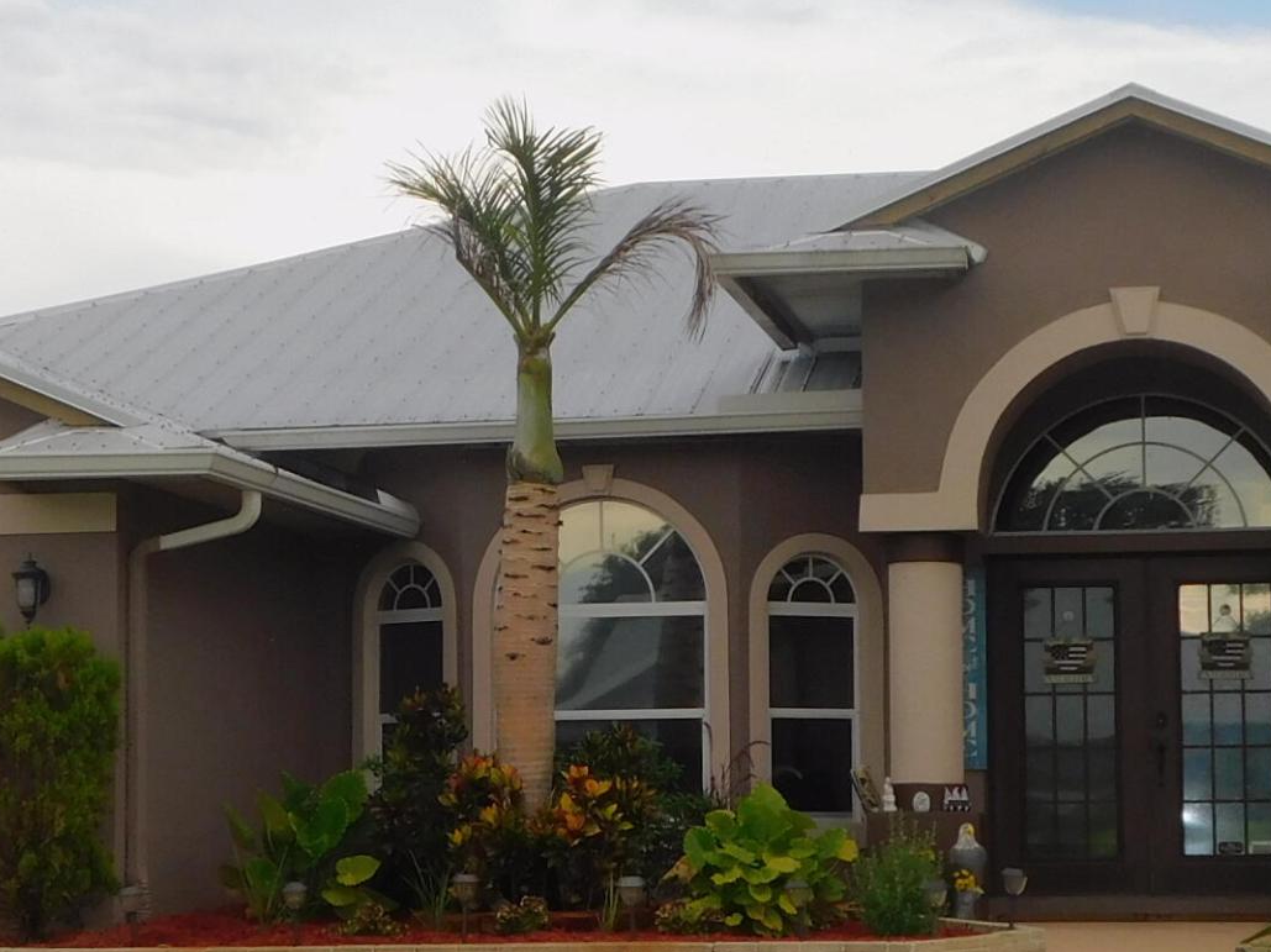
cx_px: 672
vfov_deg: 17.5
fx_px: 3083
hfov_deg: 23.3
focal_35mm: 84
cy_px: 621
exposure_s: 1/800
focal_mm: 5.3
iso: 125
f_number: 3.2
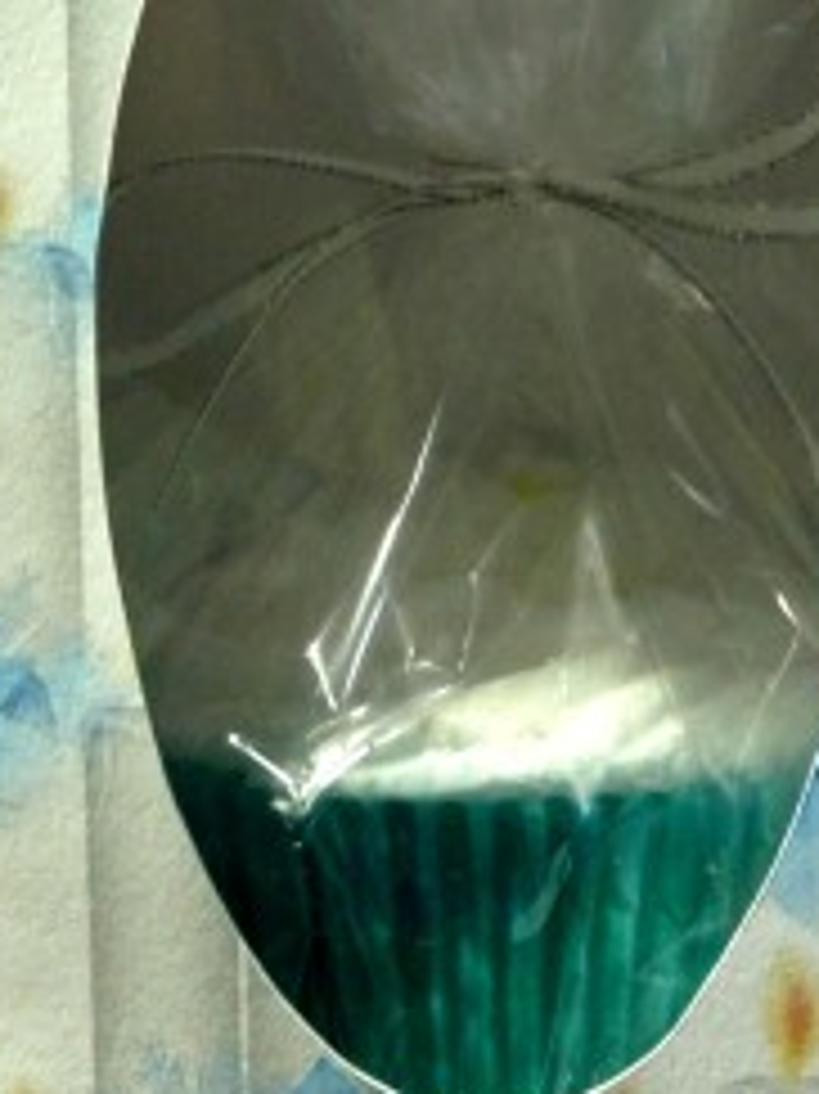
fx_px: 4862
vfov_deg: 12.8
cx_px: 464
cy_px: 252
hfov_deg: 9.6
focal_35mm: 154
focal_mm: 12.8
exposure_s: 1/8
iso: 400
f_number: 4.2
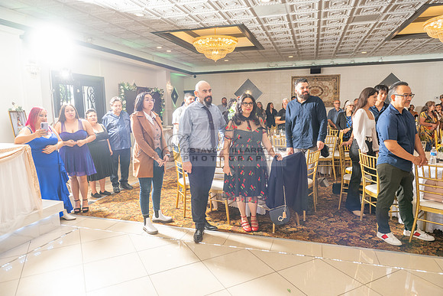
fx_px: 295
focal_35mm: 24
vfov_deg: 53.2
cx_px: 222
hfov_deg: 73.7
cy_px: 148
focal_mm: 24
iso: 500
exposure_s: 1/200
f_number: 4.5
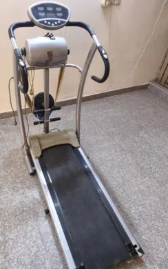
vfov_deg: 72.5
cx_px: 67
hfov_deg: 49.0
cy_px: 134
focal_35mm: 25
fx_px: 183
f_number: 1.62
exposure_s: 1/50
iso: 320
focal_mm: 6.45
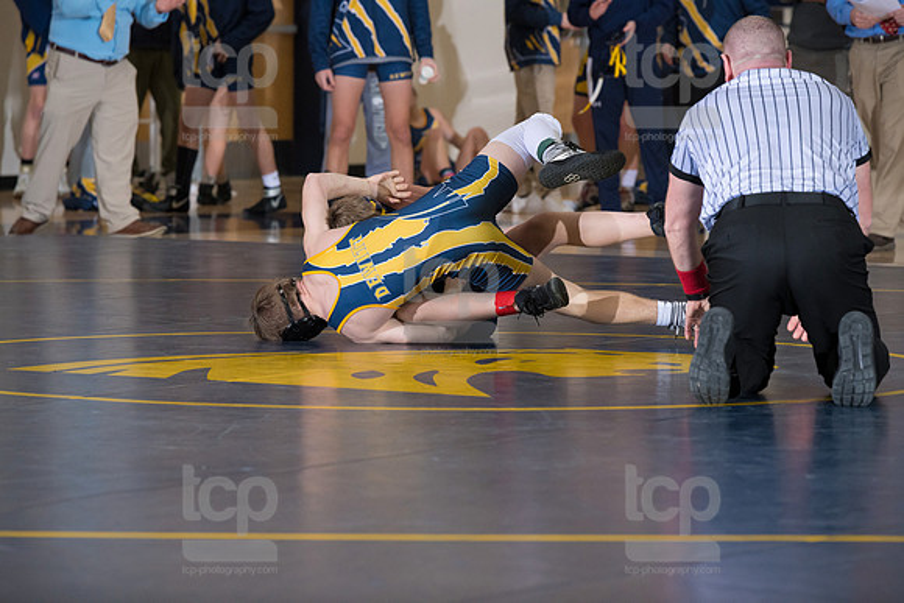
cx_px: 452
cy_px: 302
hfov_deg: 11.1
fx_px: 4646
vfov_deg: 7.4
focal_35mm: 185
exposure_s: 1/250
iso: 1250
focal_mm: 185
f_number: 5.6
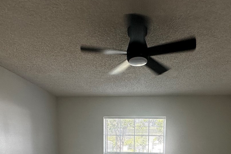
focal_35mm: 29
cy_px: 164
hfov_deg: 63.3
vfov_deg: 38.3
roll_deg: -1.0
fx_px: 186
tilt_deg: -5.4
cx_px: 133
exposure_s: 1/99
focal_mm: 2.22
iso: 100
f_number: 2.2
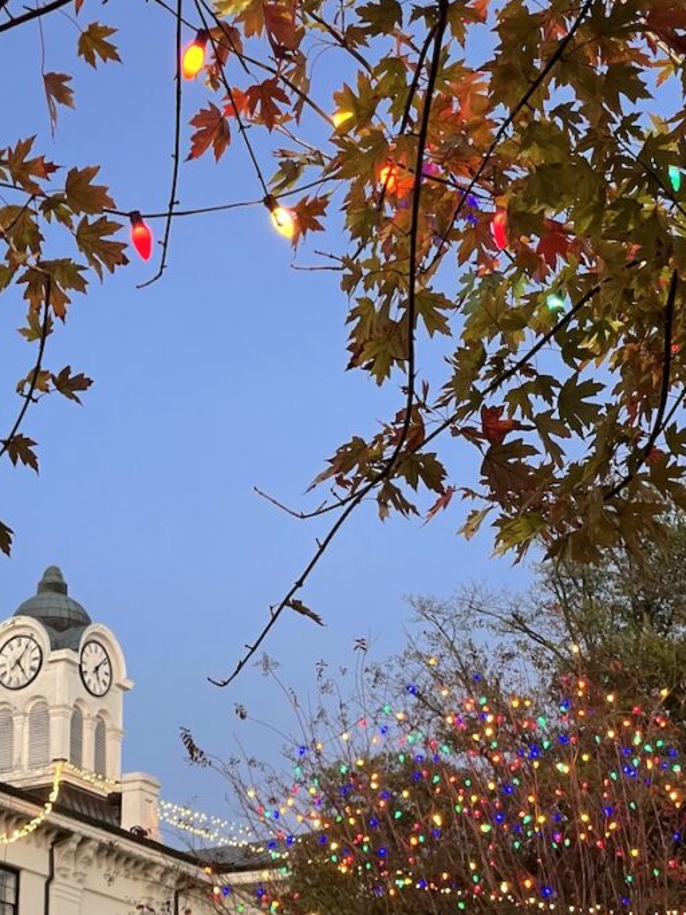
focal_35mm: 78
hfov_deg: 18.8
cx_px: 216
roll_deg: +2.3
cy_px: 632
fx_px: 2062
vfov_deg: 24.9
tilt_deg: +19.8
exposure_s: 1/60
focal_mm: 6
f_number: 2
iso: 200
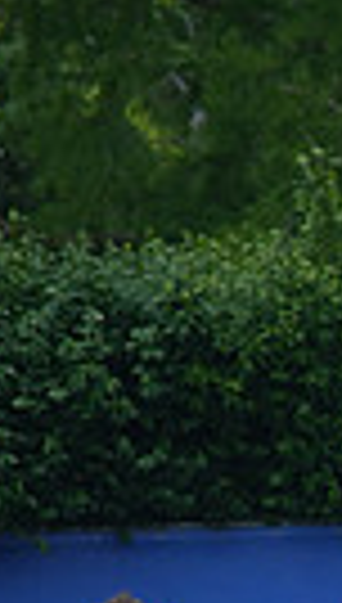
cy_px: 713
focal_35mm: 1808
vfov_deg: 1.2
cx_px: 1202
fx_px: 28966
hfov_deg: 0.7
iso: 400
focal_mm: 400
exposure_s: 1/1250
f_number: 5.6
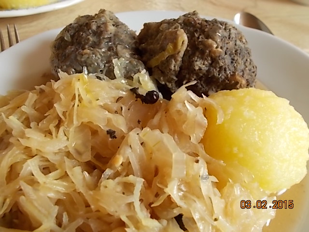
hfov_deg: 60.0
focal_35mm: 30
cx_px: 154
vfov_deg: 46.8
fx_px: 268
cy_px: 116
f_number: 3.4
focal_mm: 5.3
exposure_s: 1/25
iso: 125
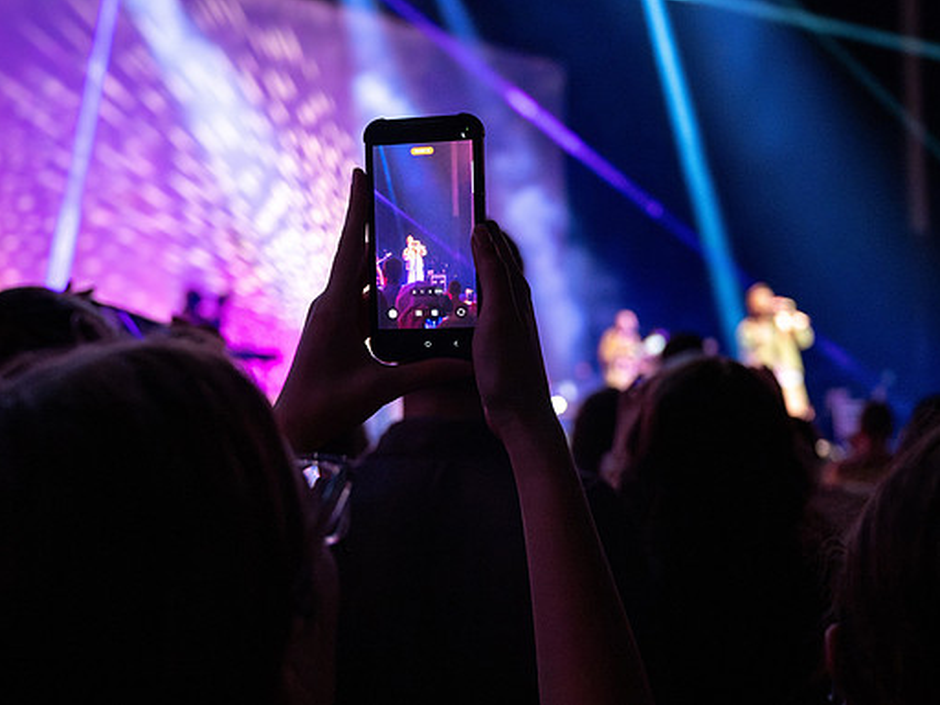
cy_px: 353
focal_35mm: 49
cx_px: 439
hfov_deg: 38.9
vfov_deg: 29.7
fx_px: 1331
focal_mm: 45
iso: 5000
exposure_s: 1/50
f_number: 4
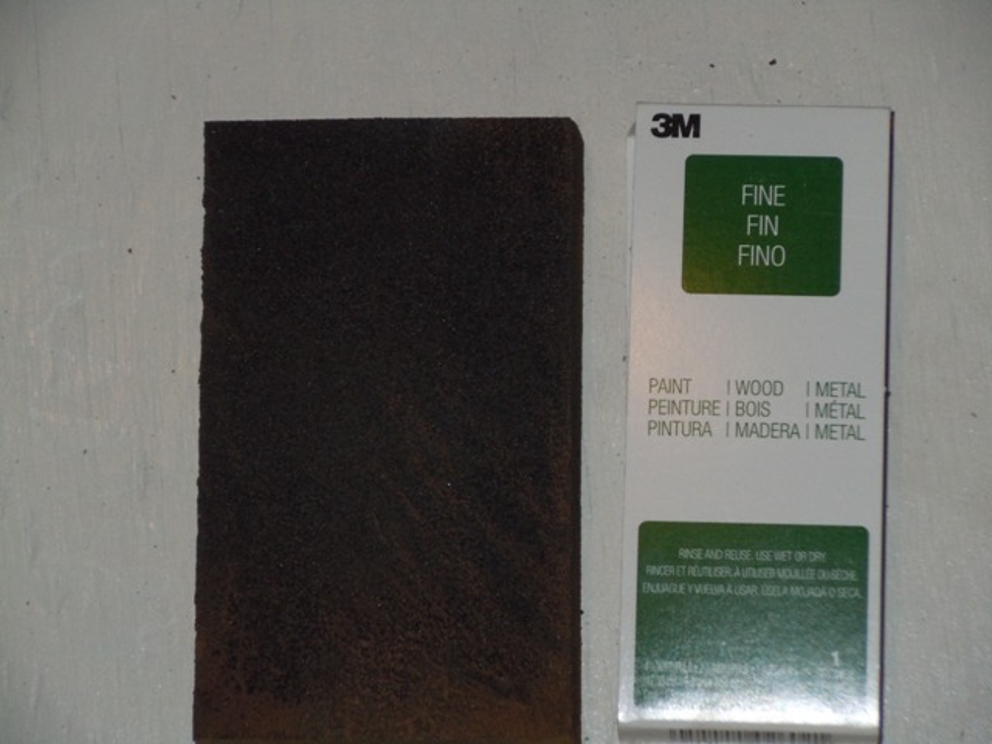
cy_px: 372
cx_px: 496
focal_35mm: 166
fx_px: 4757
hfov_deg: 11.9
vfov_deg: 8.9
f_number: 5.5
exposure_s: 1/60
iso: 400
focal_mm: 29.8
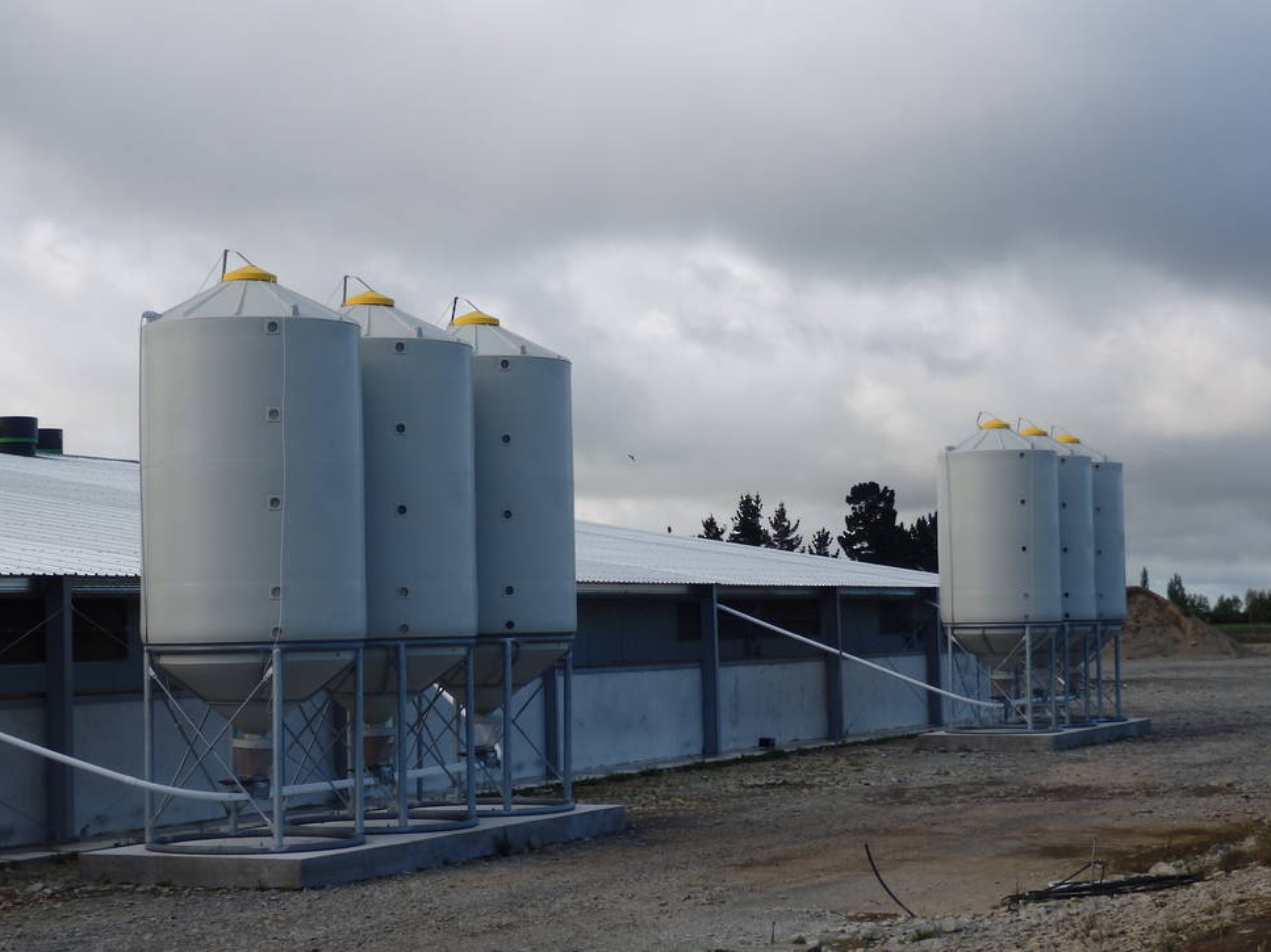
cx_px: 580
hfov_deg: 29.0
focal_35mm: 67
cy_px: 508
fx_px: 2460
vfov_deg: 21.9
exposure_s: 1/500
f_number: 4.2
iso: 100
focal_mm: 10.8
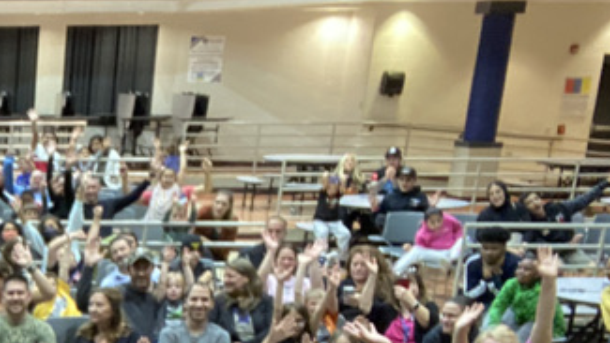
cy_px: 491
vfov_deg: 14.4
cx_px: -203
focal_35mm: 79
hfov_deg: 23.4
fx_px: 1278
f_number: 2.2
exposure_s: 1/30
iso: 400
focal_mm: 2.71
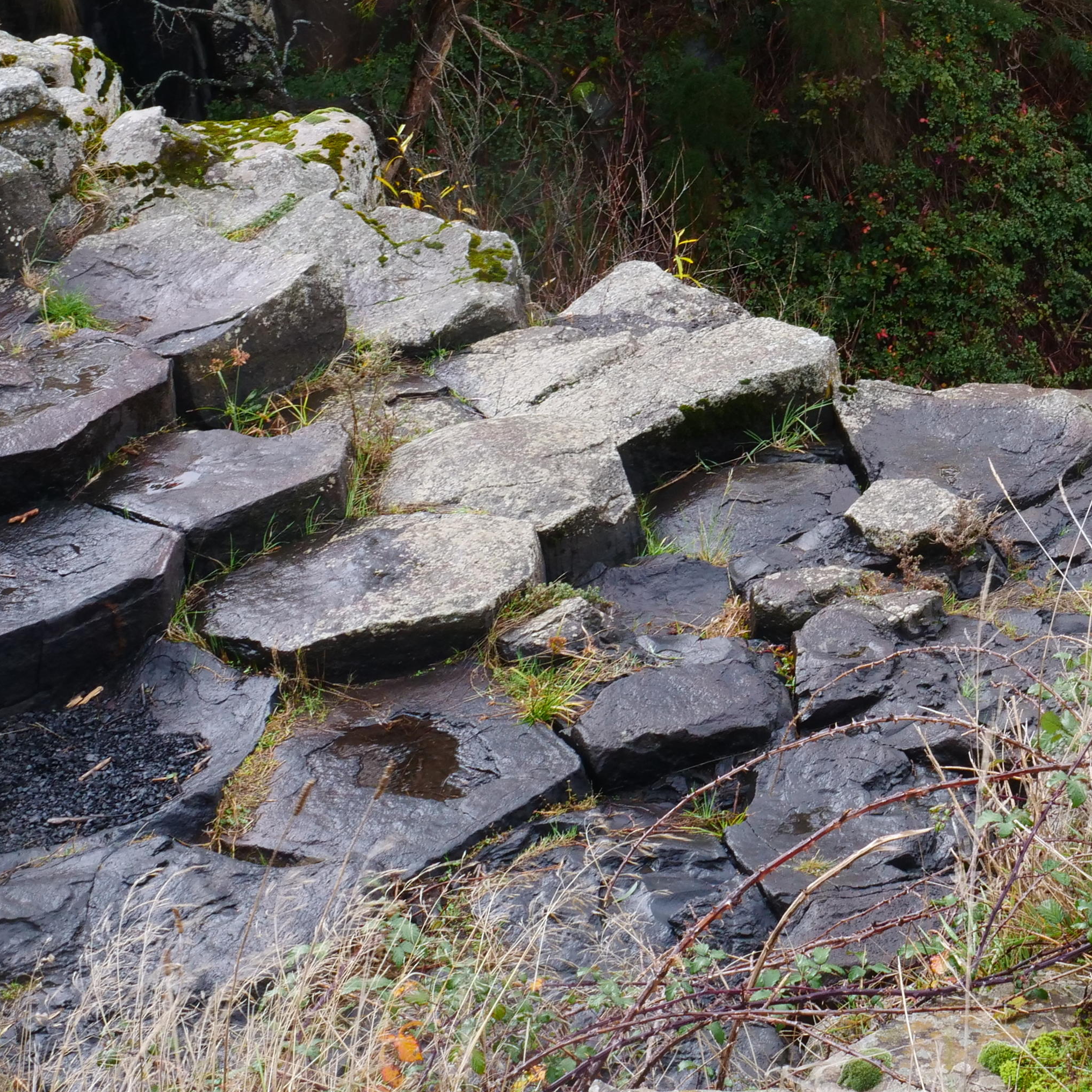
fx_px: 3569
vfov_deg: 17.3
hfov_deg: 17.0
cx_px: 1083
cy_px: 276
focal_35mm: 100
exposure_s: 1/60
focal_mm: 23
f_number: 11
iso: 400
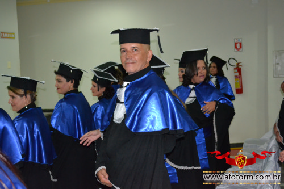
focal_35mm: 52
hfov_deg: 37.9
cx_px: 142
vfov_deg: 25.7
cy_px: 94
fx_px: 414
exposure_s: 1/60
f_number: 5
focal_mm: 35
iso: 3200
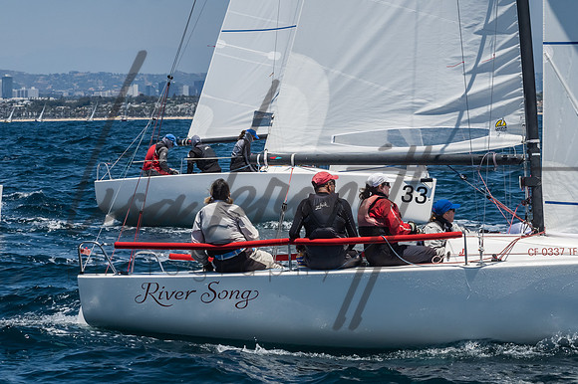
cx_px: 289
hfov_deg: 14.5
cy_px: 192
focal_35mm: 142
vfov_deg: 9.7
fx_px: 2279
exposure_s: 1/1600
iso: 640
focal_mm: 95
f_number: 14
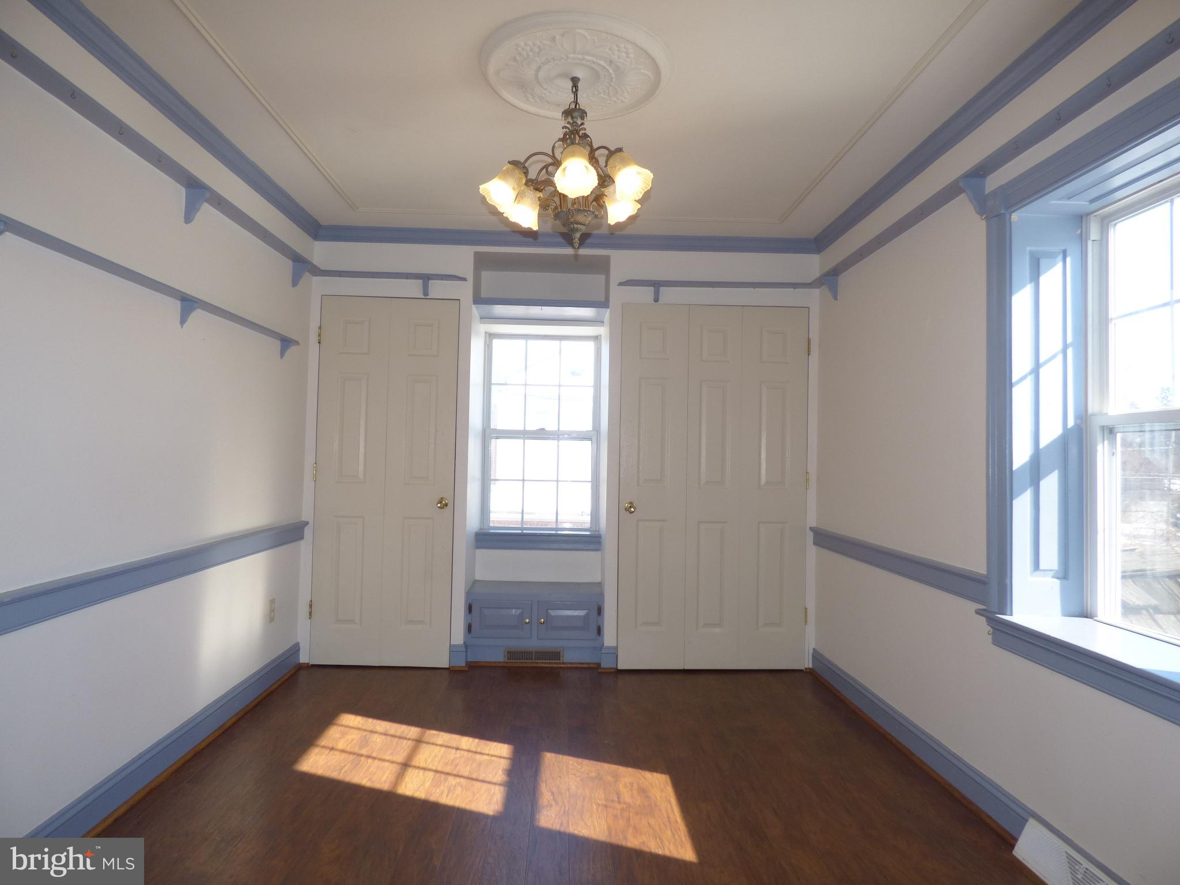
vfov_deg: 66.0
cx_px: 590
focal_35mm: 20
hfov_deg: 81.7
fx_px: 682
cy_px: 442
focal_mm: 3.58
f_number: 2.8
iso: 100
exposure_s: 1/250
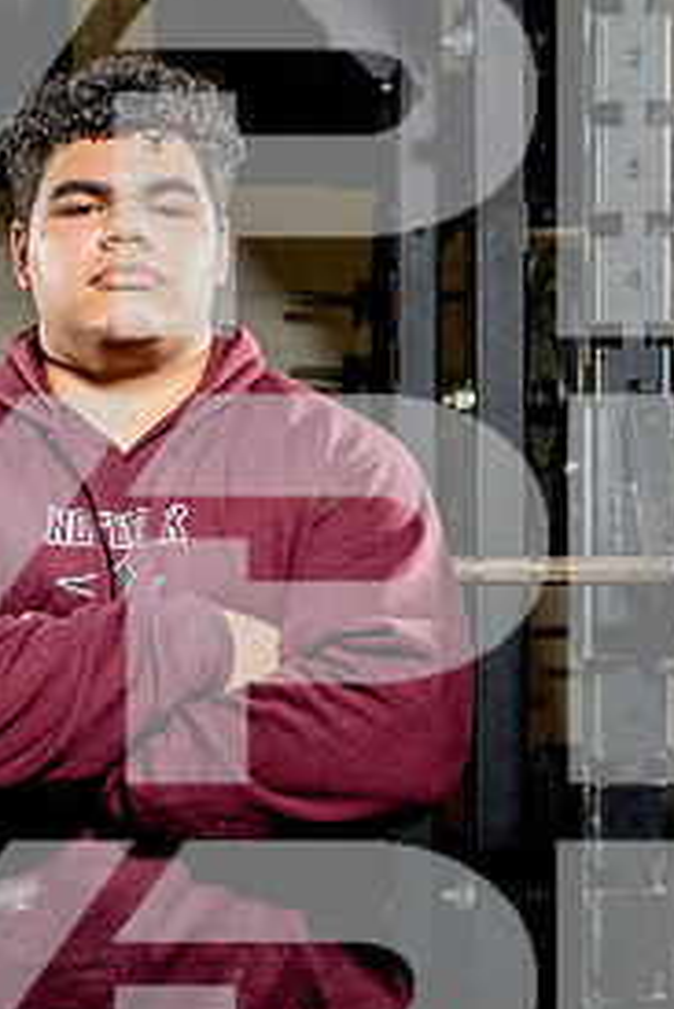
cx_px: 55
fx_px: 2075
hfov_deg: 18.1
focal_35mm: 74
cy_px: 591
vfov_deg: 27.3
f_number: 4
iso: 200
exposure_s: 1/250
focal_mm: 35
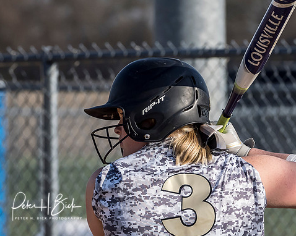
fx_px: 7724
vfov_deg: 1.8
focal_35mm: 882
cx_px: 144
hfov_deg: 2.2
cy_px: 176
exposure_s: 1/2000
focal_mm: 200
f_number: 6.3
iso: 400
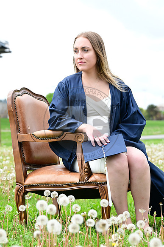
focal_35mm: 110
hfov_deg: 12.5
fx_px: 751
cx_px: 82
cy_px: 124
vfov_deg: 18.6
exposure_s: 1/800
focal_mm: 110
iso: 1000
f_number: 7.1
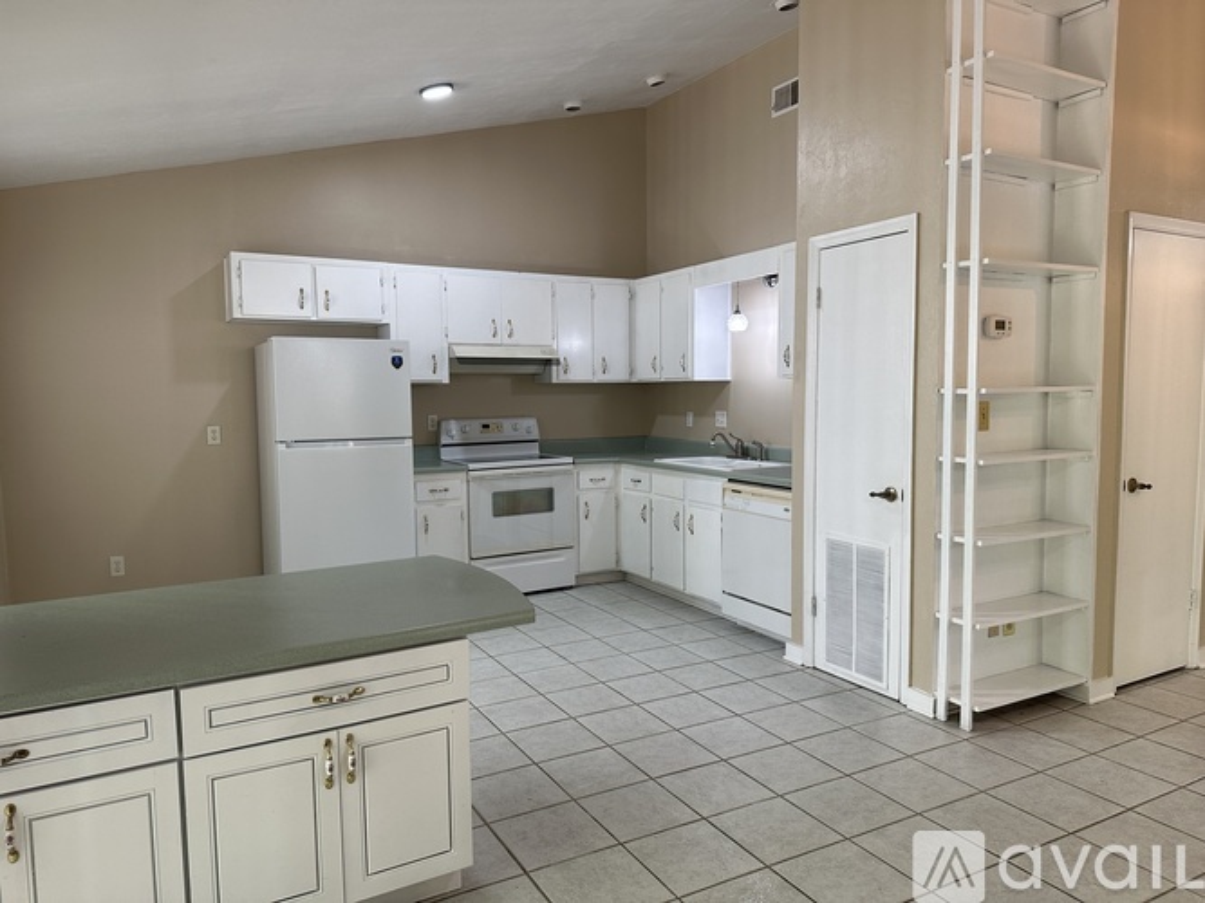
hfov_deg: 71.6
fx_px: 835
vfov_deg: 56.8
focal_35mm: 24
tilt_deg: -4.0
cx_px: 602
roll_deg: +0.9
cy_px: 452
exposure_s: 1/120
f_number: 1.78
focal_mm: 6.86
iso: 125
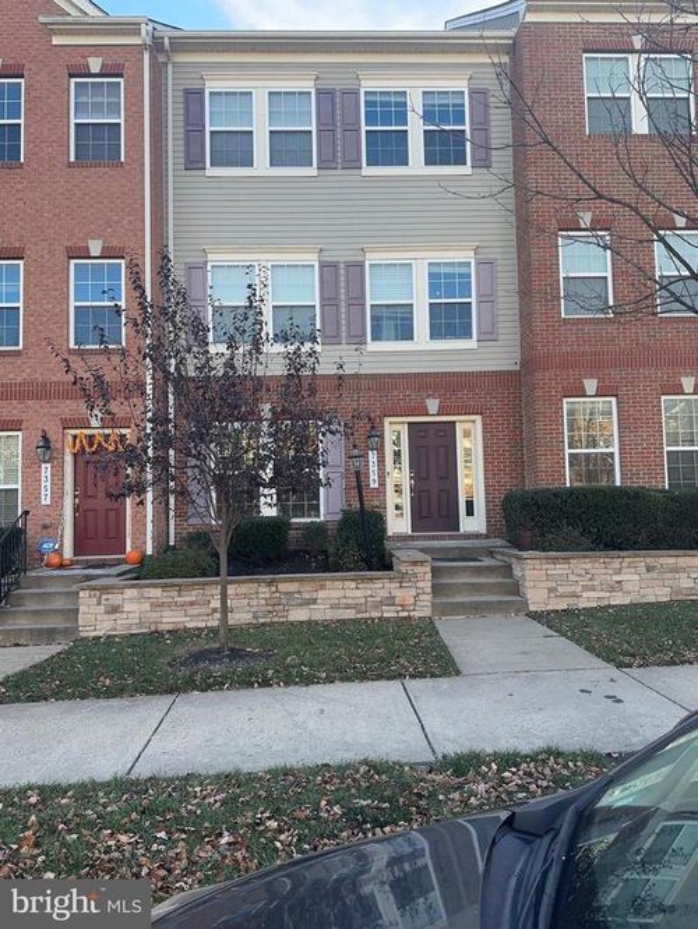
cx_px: 349
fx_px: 645
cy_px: 464
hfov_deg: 56.8
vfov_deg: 71.6
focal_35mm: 24
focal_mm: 6.76
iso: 160
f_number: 1.78
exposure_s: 1/1002
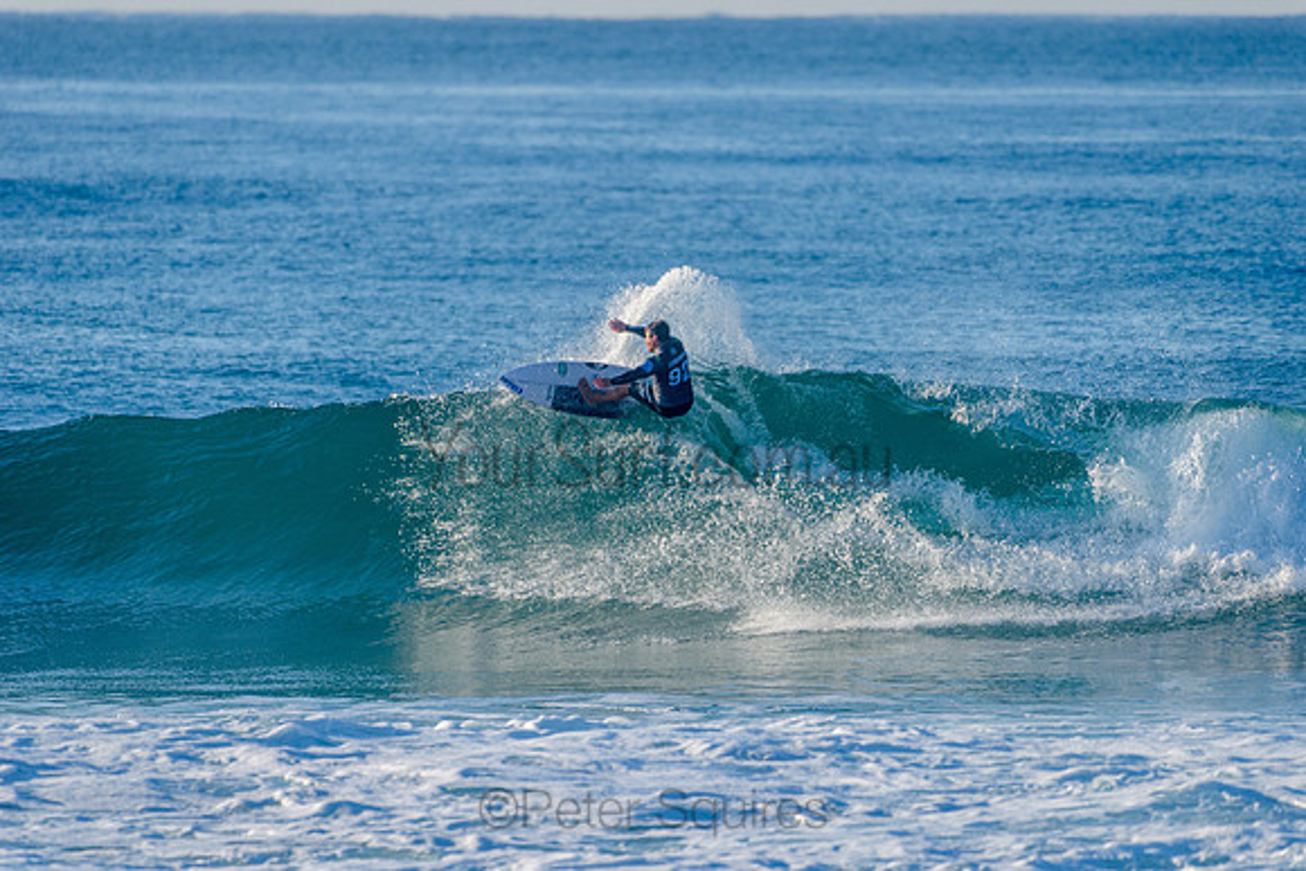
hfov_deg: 4.1
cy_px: 436
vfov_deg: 2.8
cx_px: 653
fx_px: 18142
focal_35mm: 500
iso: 320
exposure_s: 1/2000
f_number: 5.6
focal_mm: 500
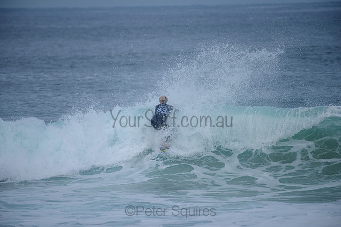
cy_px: 114
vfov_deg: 2.8
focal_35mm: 500
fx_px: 4737
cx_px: 170
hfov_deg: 4.1
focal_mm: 500
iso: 200
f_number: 5.6
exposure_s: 1/2000
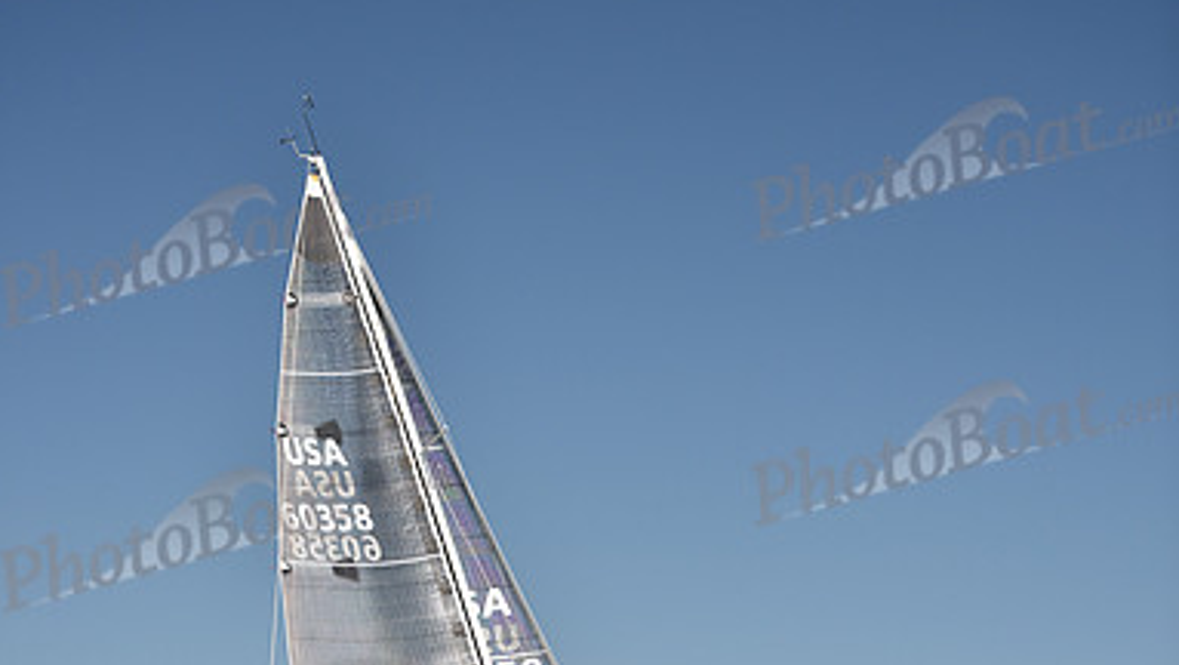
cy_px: 650
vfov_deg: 10.8
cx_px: 593
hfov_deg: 19.3
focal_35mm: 111
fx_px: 3472
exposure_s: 1/1600
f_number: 3.2
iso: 250
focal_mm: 70
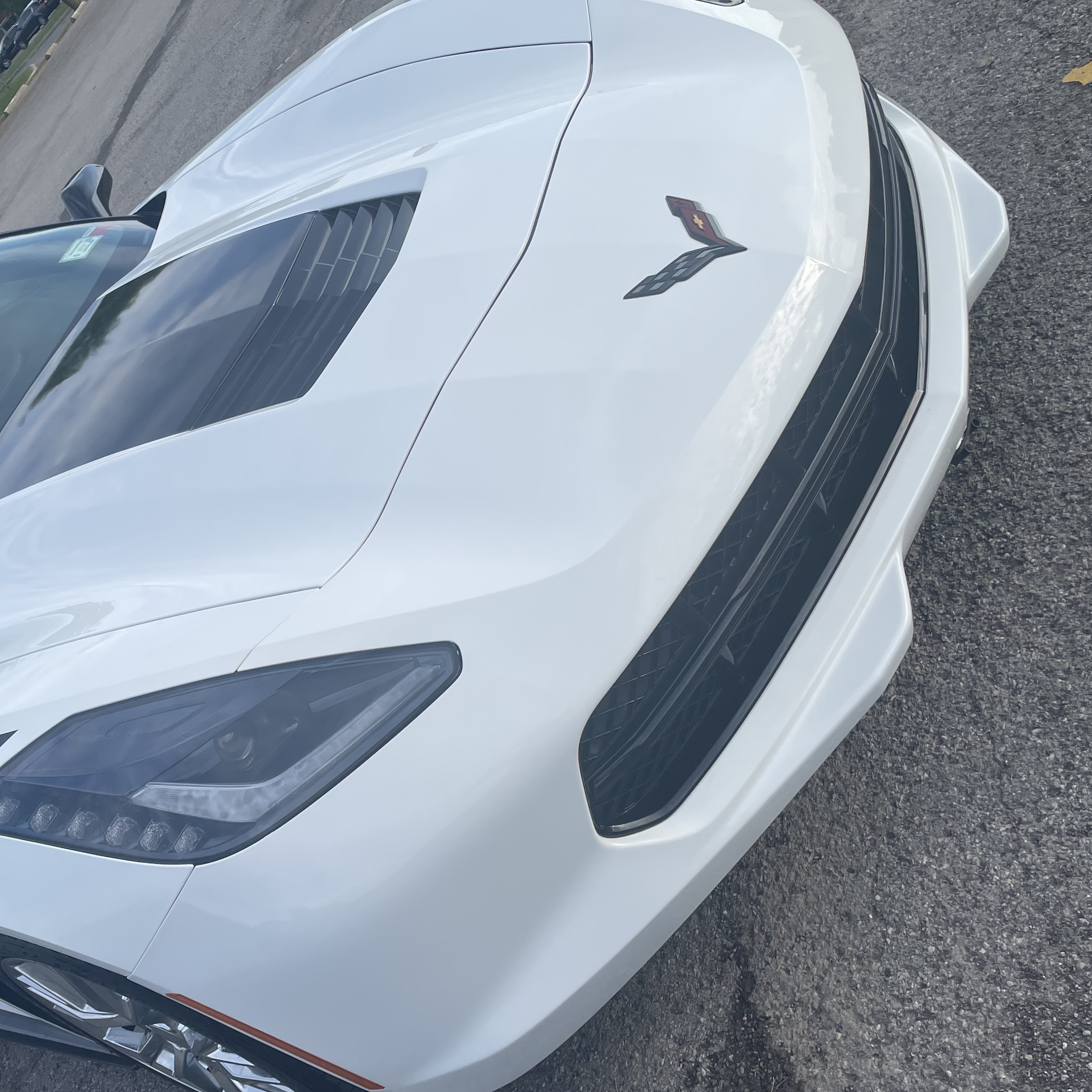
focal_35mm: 38
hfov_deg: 42.6
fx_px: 1356
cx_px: 288
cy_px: 551
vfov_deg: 43.9
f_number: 1.6
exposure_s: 1/1795
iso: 32
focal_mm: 4.2
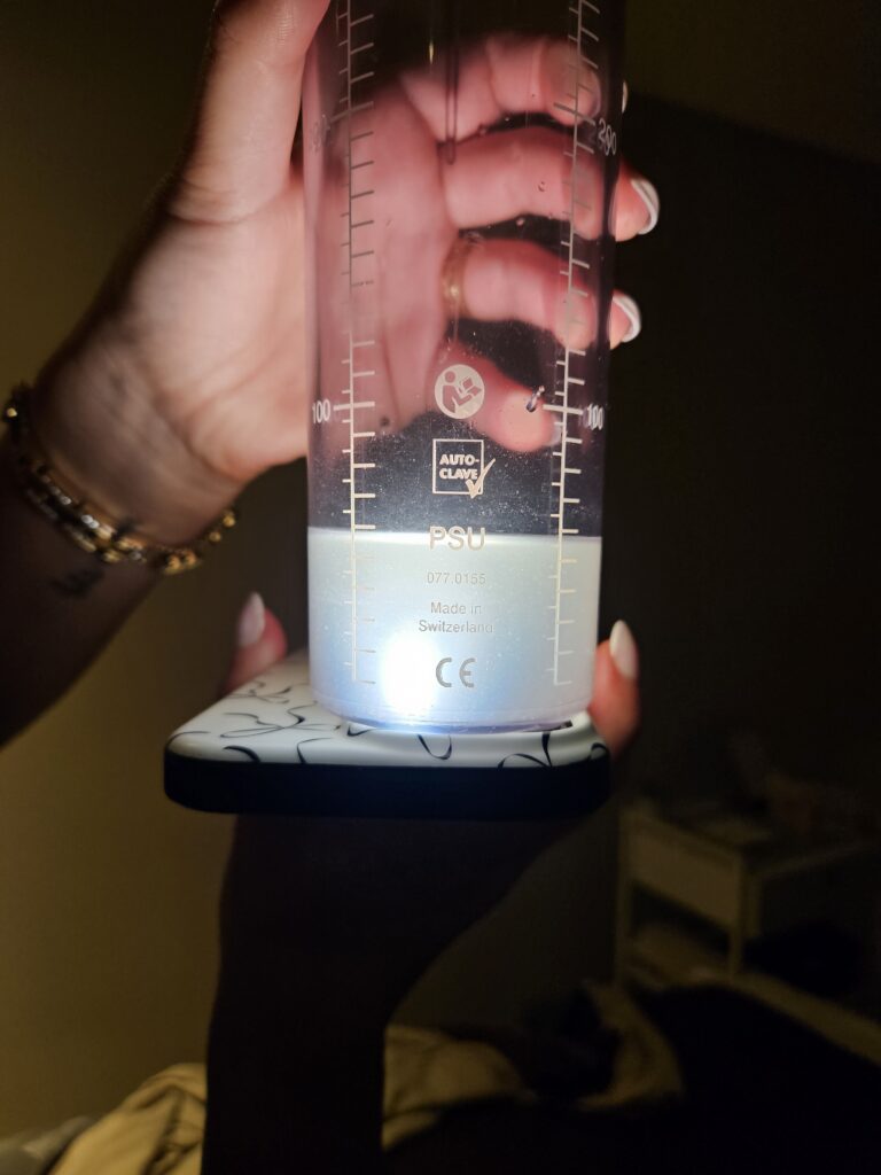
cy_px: 588
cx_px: 440
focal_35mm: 23
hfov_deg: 58.9
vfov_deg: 73.9
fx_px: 780
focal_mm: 5.4
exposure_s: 1/120
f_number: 1.8
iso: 320
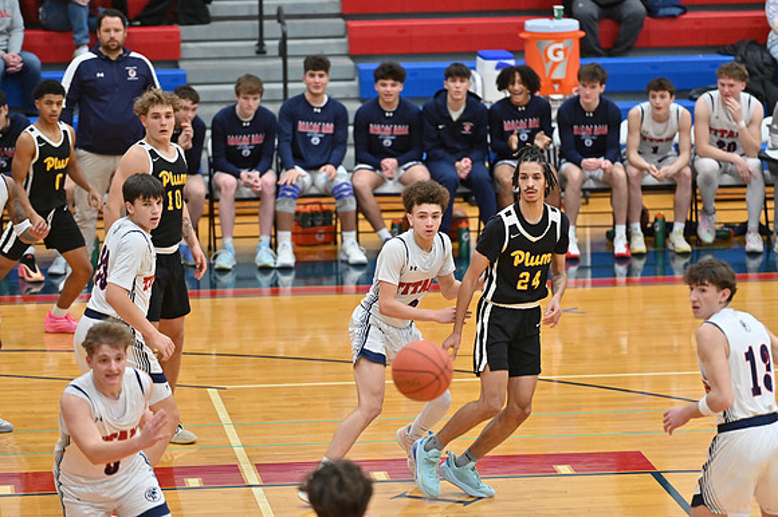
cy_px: 258
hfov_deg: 10.3
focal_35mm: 200
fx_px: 4320
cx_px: 389
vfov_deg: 6.9
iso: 5000
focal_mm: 200
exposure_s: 1/800
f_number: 4
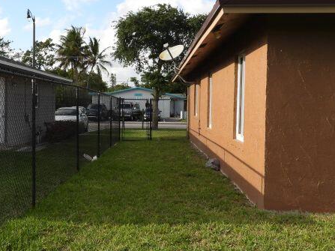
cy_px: 116
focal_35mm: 43
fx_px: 416
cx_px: 114
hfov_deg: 43.3
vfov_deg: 33.6
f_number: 2.8
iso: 100
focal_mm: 4.3
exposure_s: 1/800
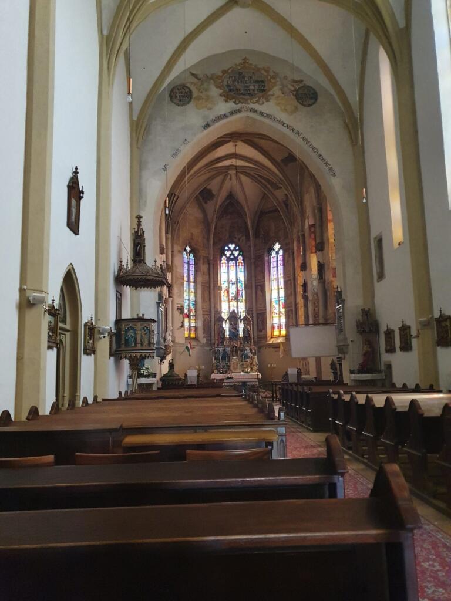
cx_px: 226
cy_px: 300
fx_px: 452
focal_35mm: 26
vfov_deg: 67.3
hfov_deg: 53.1
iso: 800
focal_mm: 4.32
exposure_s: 1/50
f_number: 1.5
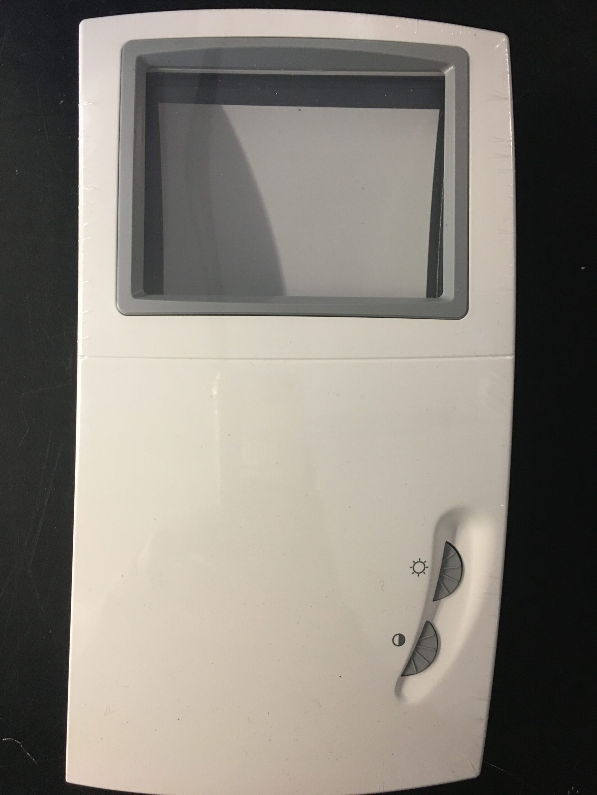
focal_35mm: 29
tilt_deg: -88.4
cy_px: 398
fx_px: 667
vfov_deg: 61.7
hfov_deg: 48.2
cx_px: 298
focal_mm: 4.15
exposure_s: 1/17
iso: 100
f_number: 2.2
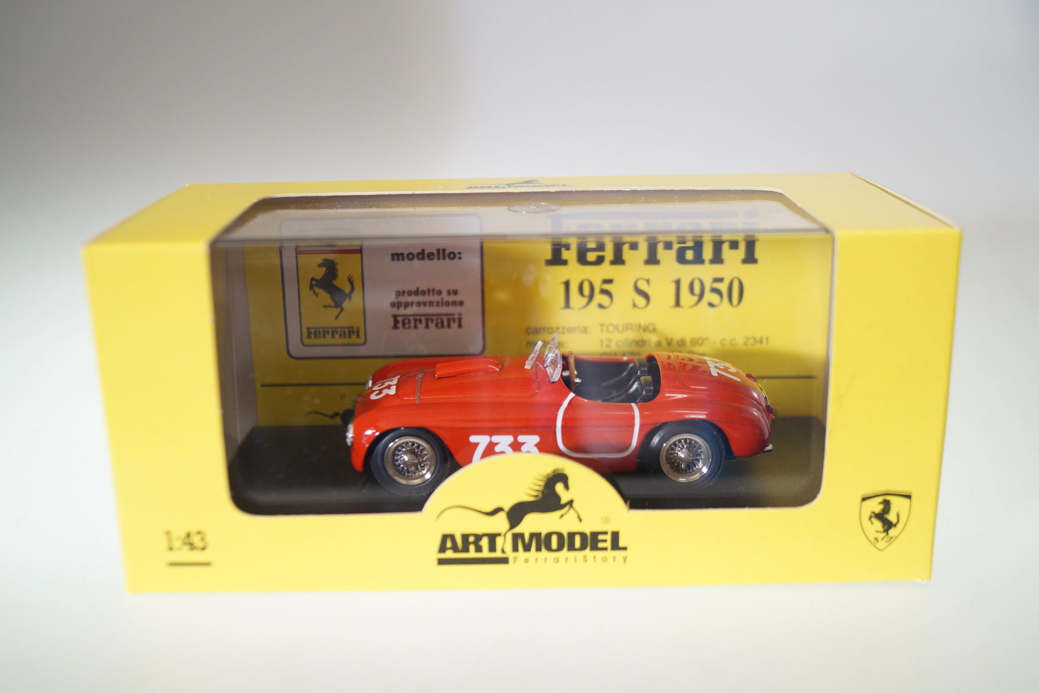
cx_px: 520
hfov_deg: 49.6
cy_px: 346
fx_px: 1125
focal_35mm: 39
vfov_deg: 34.2
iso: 400
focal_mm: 26
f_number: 4
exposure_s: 1/160
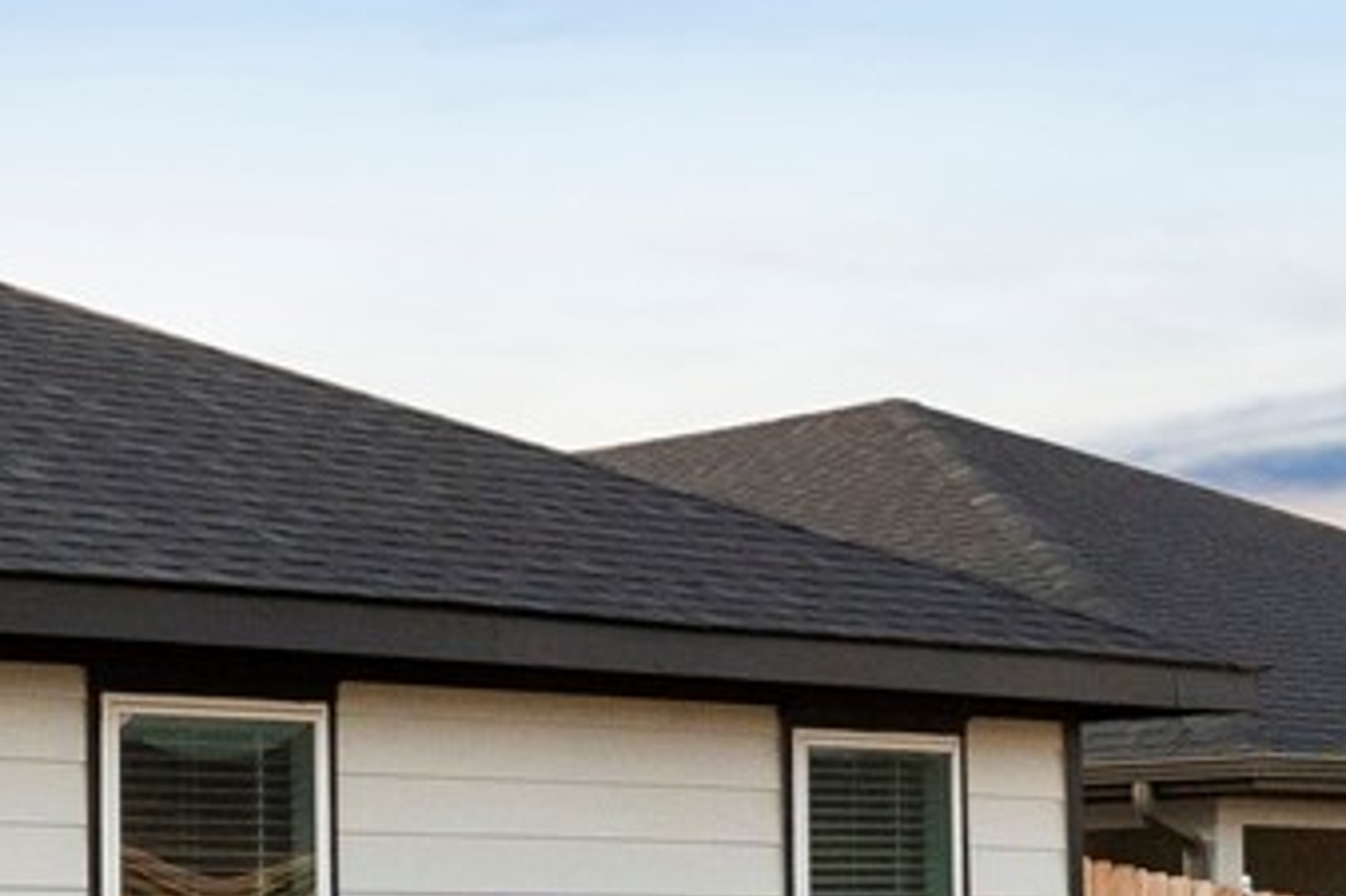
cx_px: -470
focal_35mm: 94
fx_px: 3531
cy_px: 968
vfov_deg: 14.2
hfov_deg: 19.6
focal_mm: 14.7
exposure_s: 1/5
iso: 2000
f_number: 8
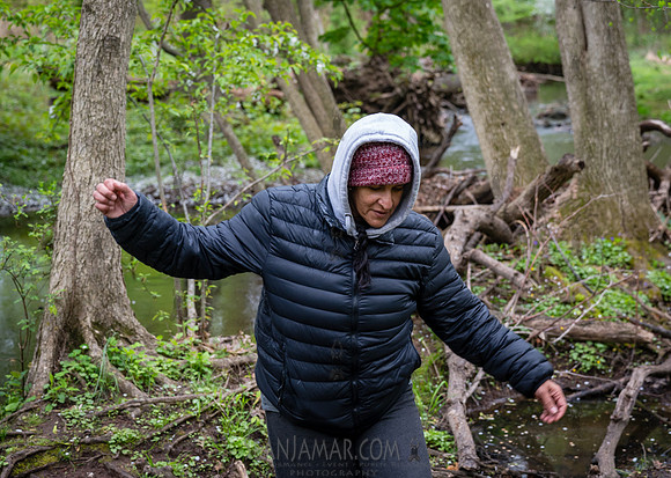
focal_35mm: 66
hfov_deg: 29.7
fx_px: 1266
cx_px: 370
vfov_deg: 21.4
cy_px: 217
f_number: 3.5
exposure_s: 1/250
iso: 1000
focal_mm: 58
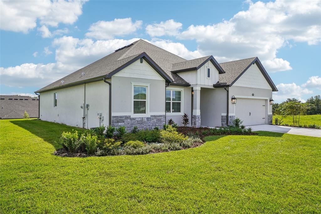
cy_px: 107
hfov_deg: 71.5
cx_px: 160
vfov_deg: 51.3
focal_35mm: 25
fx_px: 223
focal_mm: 25
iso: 100
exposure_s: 1/50
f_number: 20
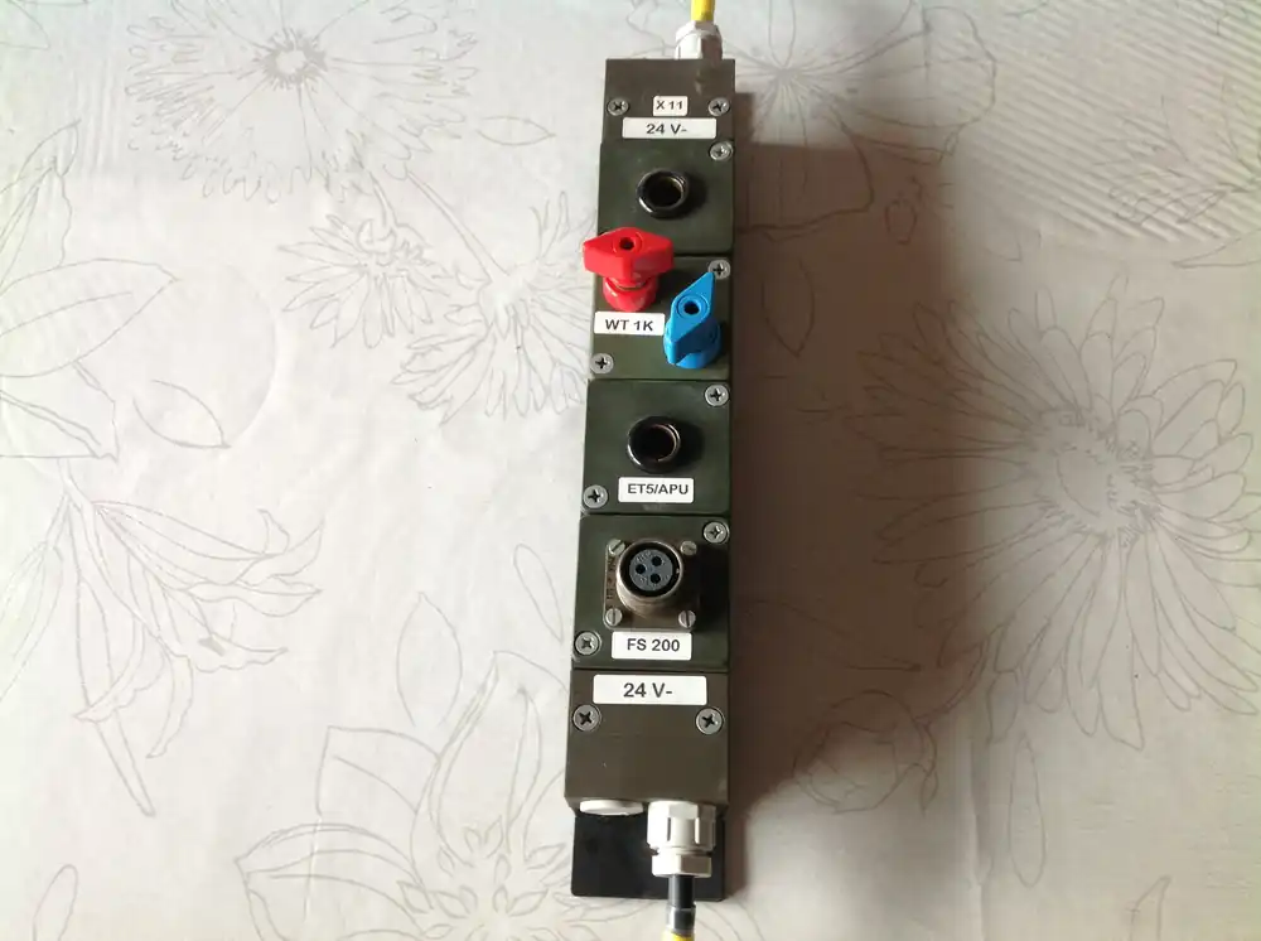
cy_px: 470
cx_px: 630
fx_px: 1273
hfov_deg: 52.7
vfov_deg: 40.6
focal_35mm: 35
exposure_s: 1/40
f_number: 2.4
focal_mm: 4.28
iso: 64
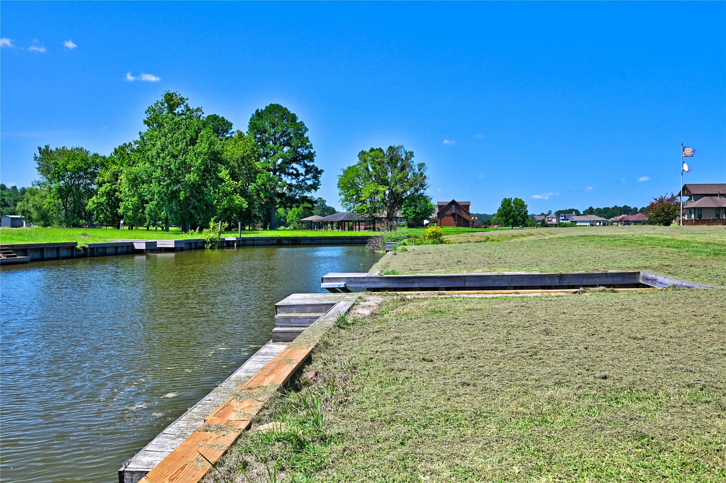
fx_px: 605
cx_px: 363
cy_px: 242
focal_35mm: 30
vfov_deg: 43.5
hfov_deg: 62.0
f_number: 8
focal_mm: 30
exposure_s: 1/640
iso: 400
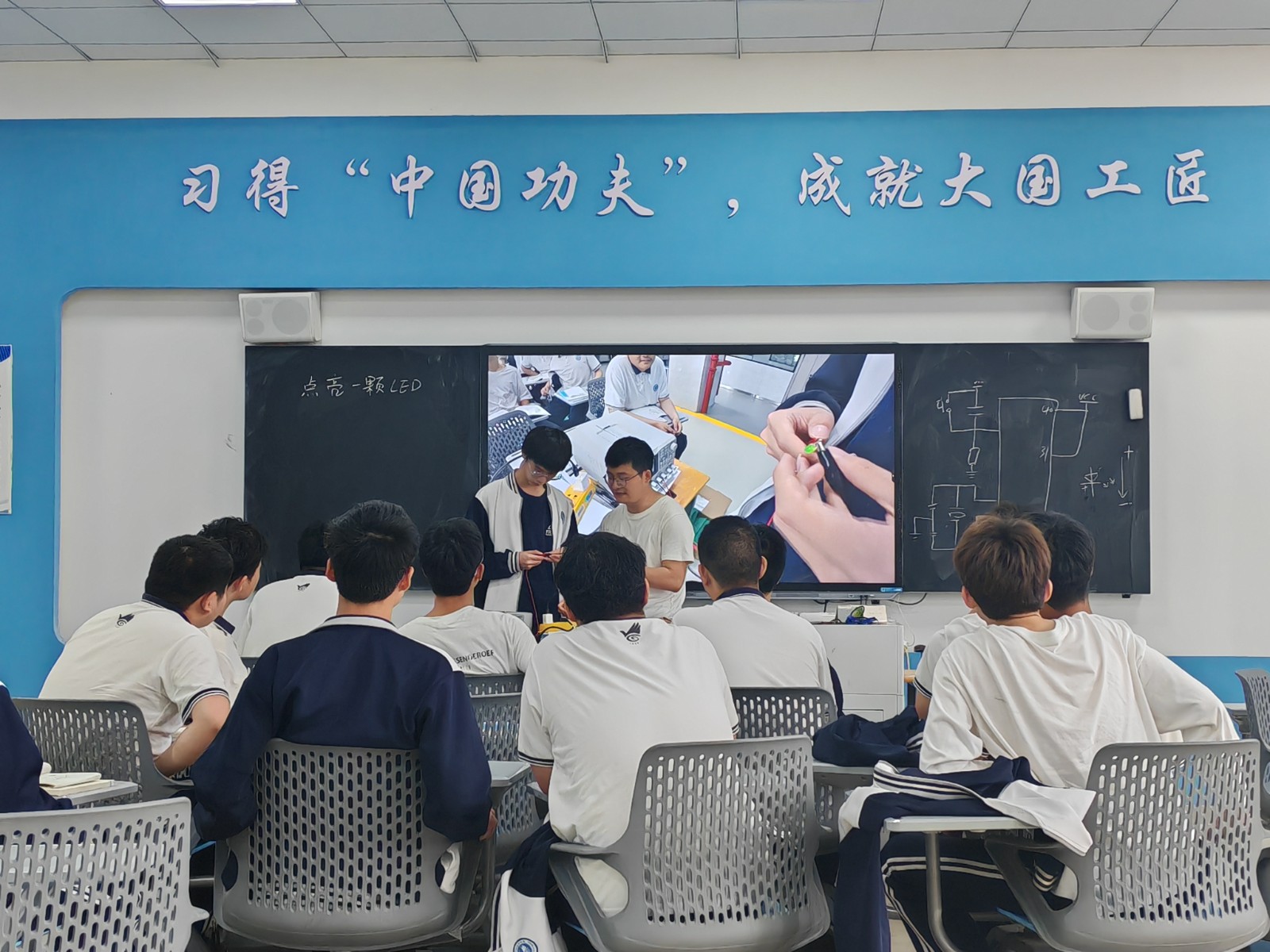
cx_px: 635
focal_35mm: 53
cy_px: 476
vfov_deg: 27.5
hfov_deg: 36.2
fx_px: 1944
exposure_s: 1/100
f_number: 1.9
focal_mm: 5.52
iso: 250
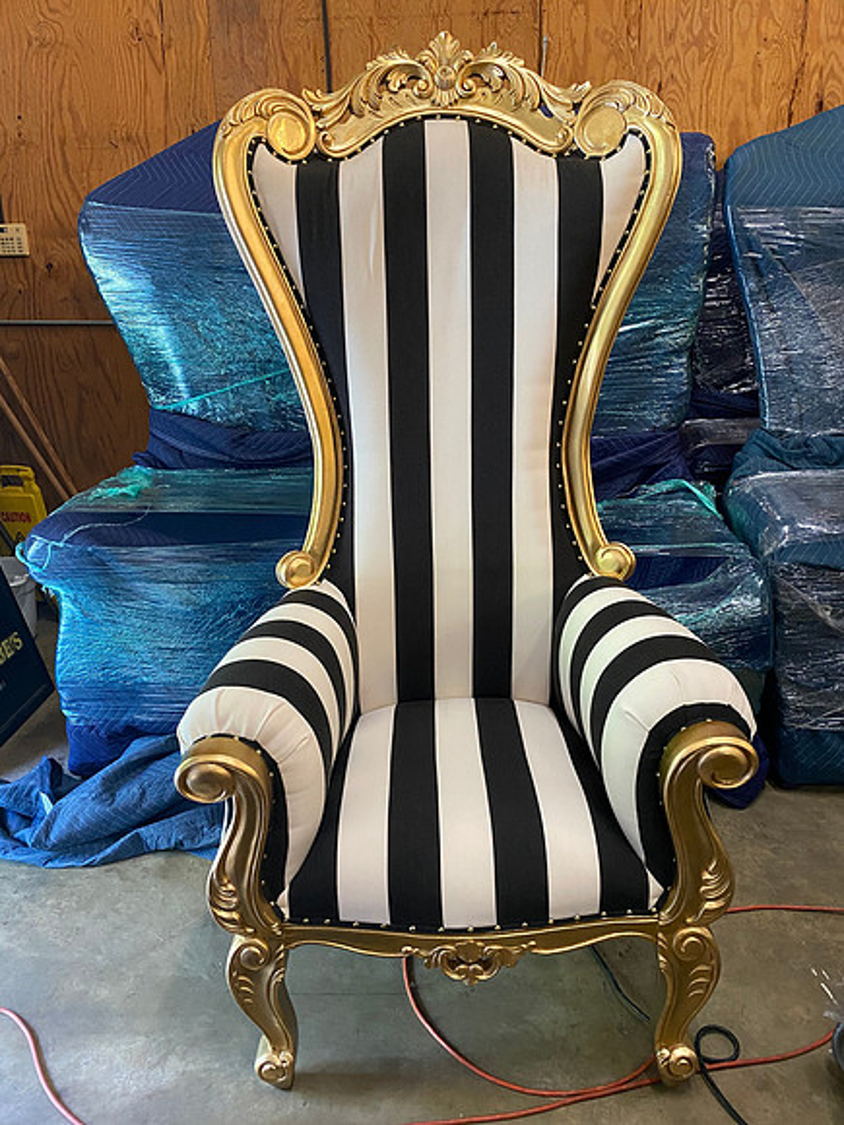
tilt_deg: -18.1
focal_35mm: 26
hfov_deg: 53.1
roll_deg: +1.8
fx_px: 845
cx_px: 422
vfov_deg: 67.3
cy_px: 562
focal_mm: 4.25
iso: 400
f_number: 1.8
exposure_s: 1/60
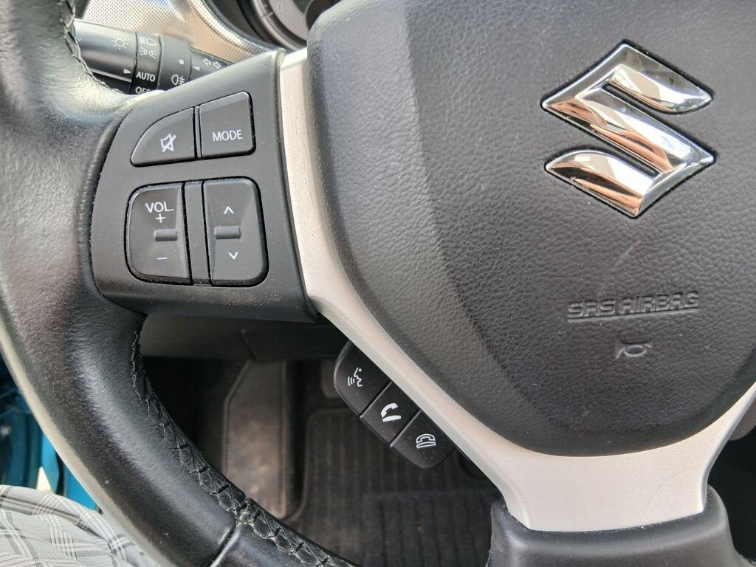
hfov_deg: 67.3
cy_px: 284
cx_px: 378
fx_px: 568
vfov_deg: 53.1
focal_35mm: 26
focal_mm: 3.98
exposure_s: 1/50
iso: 50
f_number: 1.8
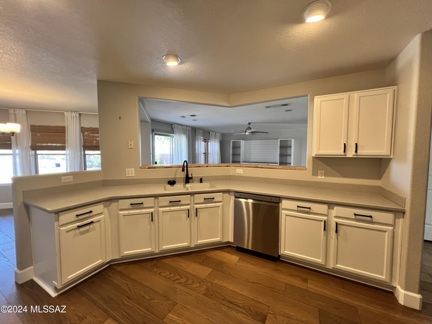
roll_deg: +0.0
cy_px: 162
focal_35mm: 13
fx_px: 162
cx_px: 216
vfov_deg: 89.9
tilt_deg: -3.4
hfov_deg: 106.2
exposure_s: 1/60
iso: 200
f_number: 1.8
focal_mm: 1.57
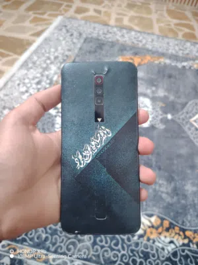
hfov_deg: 56.8
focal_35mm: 24
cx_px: 99
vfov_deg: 71.6
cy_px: 132
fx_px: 183
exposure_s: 1/33.3
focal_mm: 5.25
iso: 1866
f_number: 1.75
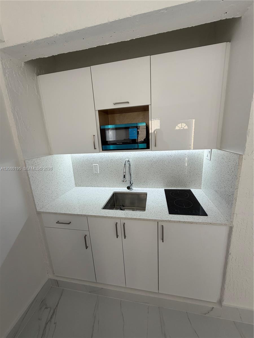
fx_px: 137
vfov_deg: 102.1
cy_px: 169
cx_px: 127
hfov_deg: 85.7
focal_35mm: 14
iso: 80
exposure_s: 1/121
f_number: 2.2
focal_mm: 2.22
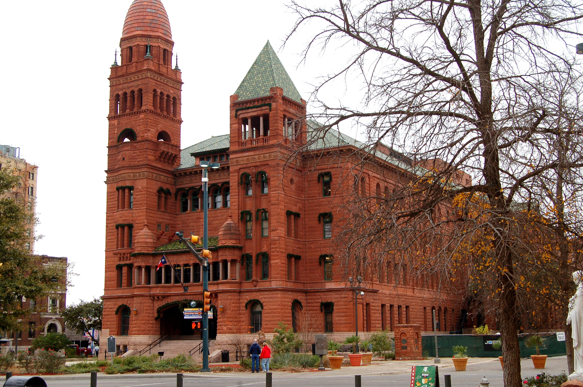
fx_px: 777
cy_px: 194
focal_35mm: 48
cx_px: 292
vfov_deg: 28.0
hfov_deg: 41.1
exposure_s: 1/100
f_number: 9
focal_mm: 32
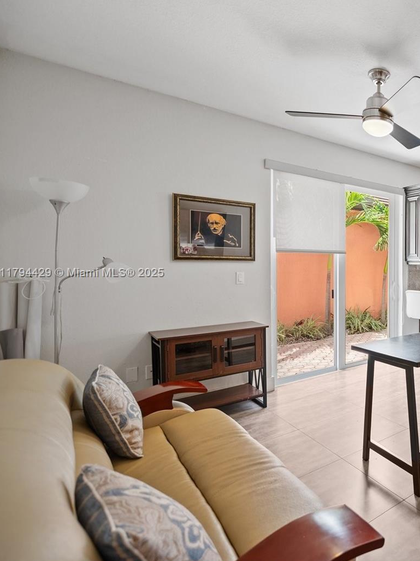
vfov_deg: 79.0
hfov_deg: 50.4
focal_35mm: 21
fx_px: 340
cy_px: 274
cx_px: 426
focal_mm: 14
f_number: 2.8
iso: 360
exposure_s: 1/13
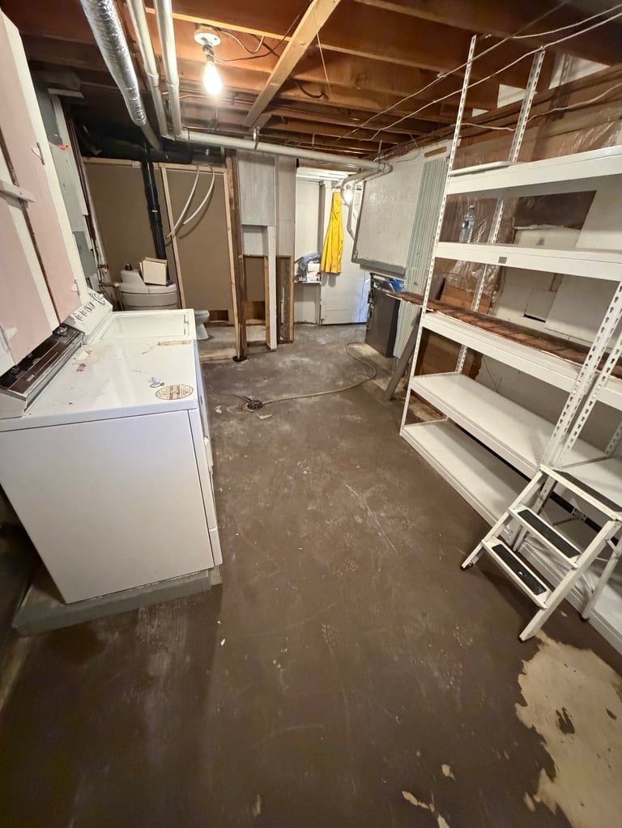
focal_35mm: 14
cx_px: 311
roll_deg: -3.2
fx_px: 335
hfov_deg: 85.7
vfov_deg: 102.0
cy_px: 414
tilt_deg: -27.7
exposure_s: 1/60
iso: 1250
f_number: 2.2
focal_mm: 2.22
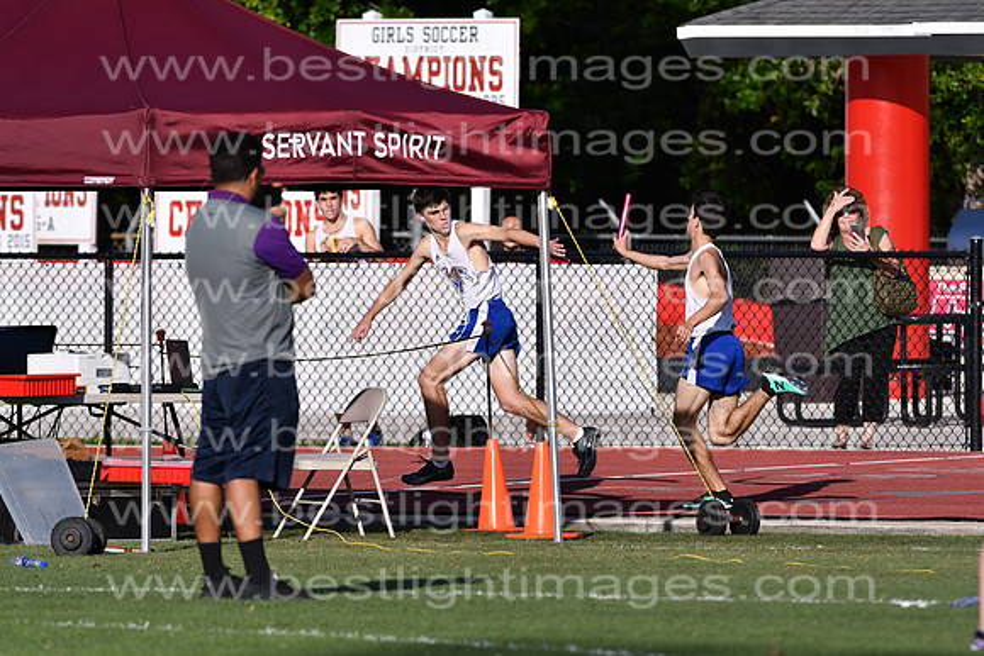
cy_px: 328
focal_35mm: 450
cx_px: 492
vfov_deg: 3.1
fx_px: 12302
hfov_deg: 4.6
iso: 320
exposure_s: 1/4000
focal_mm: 300
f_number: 5.6
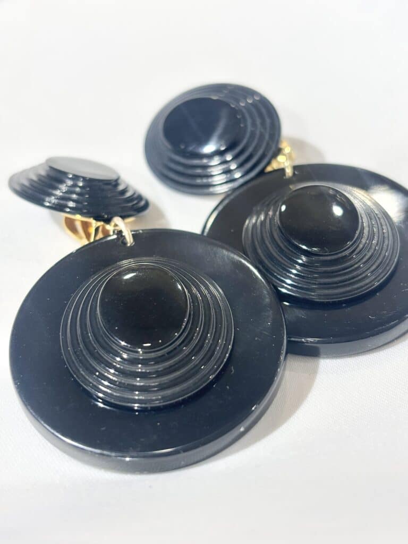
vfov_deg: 36.8
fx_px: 817
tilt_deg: -34.4
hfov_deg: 28.0
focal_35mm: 52
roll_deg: +8.4
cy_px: 272
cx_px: 204
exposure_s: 1/100
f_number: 1.6
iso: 40
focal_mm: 5.96
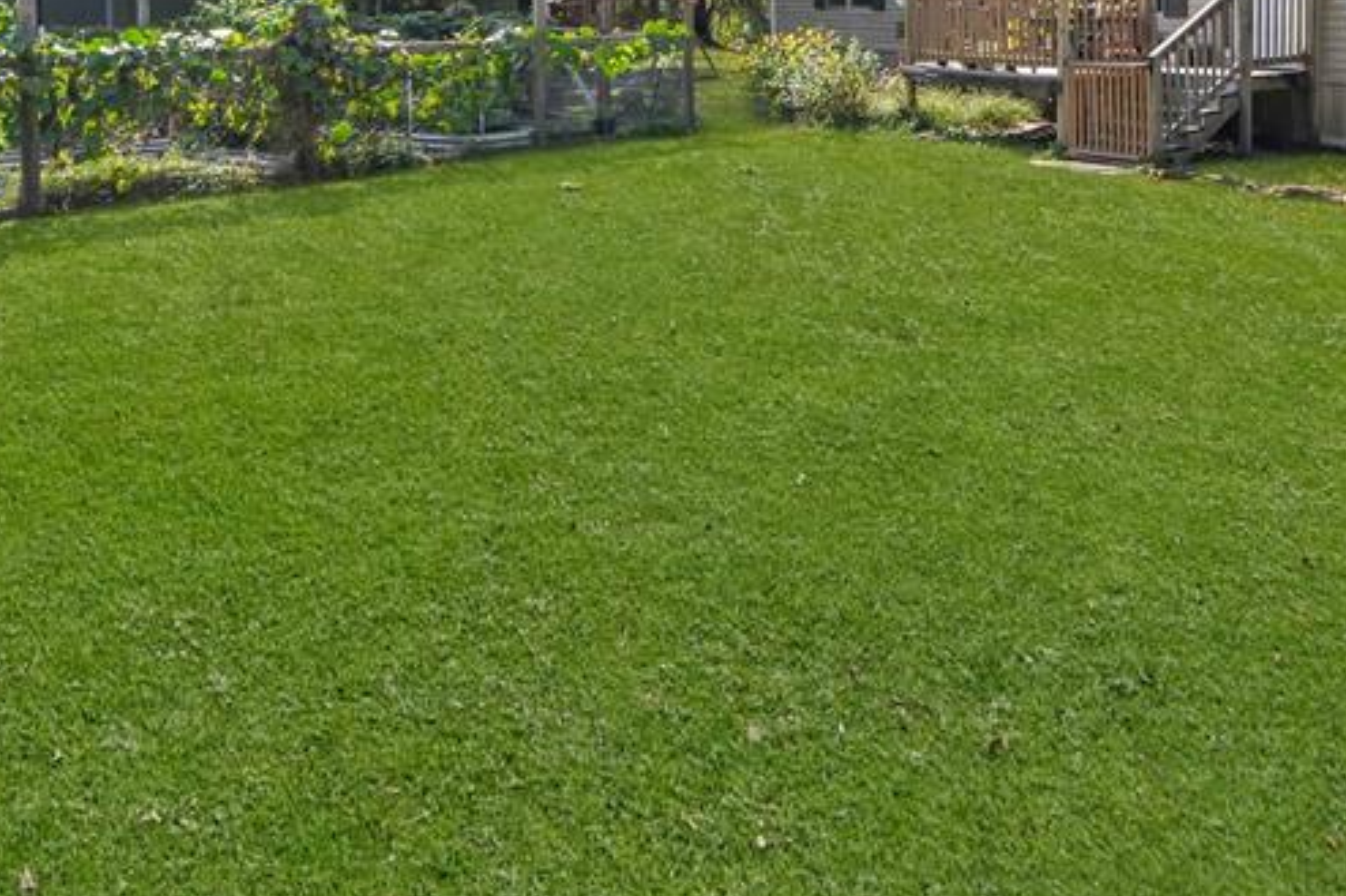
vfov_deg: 40.1
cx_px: 1052
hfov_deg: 59.3
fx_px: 1084
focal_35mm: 29
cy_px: 25
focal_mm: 14
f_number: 8
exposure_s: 1/250
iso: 100
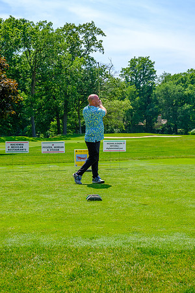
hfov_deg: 24.2
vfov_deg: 35.6
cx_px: 98
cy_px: 146
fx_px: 455
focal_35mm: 56
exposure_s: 1/250
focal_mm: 37.4
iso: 200
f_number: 6.4
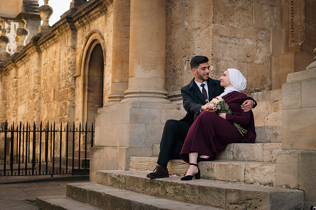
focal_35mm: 60
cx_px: 158
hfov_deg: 33.4
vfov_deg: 22.6
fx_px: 526
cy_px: 105
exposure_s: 1/640
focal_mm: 40
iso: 200
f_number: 2.8
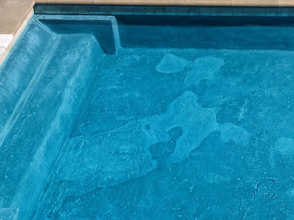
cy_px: -282
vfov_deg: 11.2
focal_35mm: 114
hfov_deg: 16.3
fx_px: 968
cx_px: 391
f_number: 2.8
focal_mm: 12.29
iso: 140
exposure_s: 1/2000
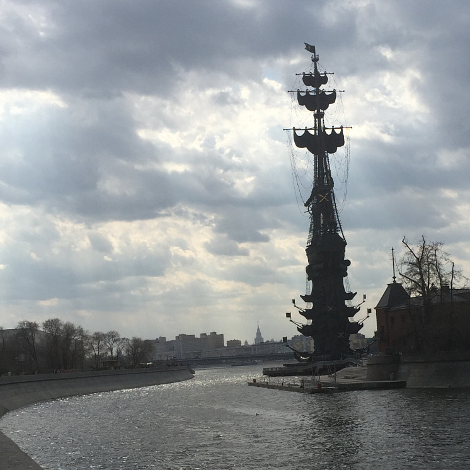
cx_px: 275
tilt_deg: +2.1
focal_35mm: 55
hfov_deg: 31.0
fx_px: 845
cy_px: 331
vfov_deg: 30.7
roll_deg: +2.5
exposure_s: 1/3049
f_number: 2.2
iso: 32
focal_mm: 4.15
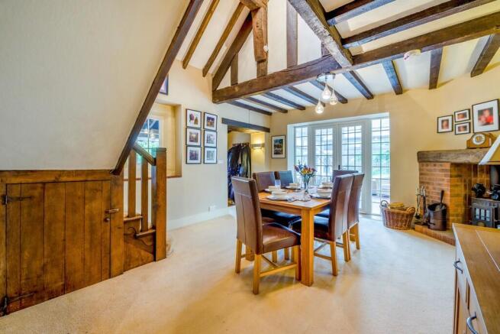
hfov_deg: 104.2
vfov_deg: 81.2
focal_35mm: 14
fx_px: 194
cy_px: 167
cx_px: 250
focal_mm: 14
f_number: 8
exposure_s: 1/4
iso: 100
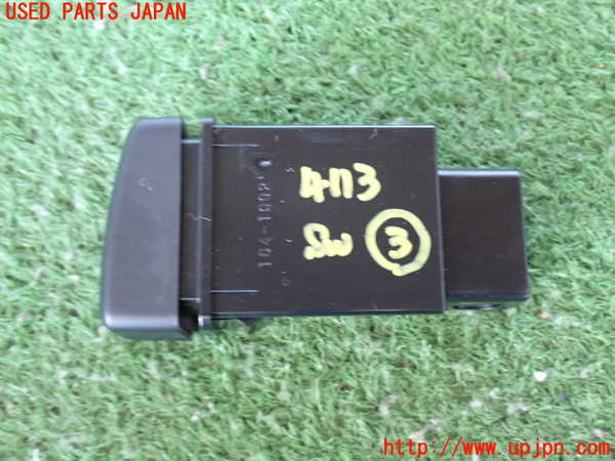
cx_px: 308
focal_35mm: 47
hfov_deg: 40.4
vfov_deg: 30.9
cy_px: 230
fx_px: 835
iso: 800
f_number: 3.1
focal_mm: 8.4
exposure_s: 1/25
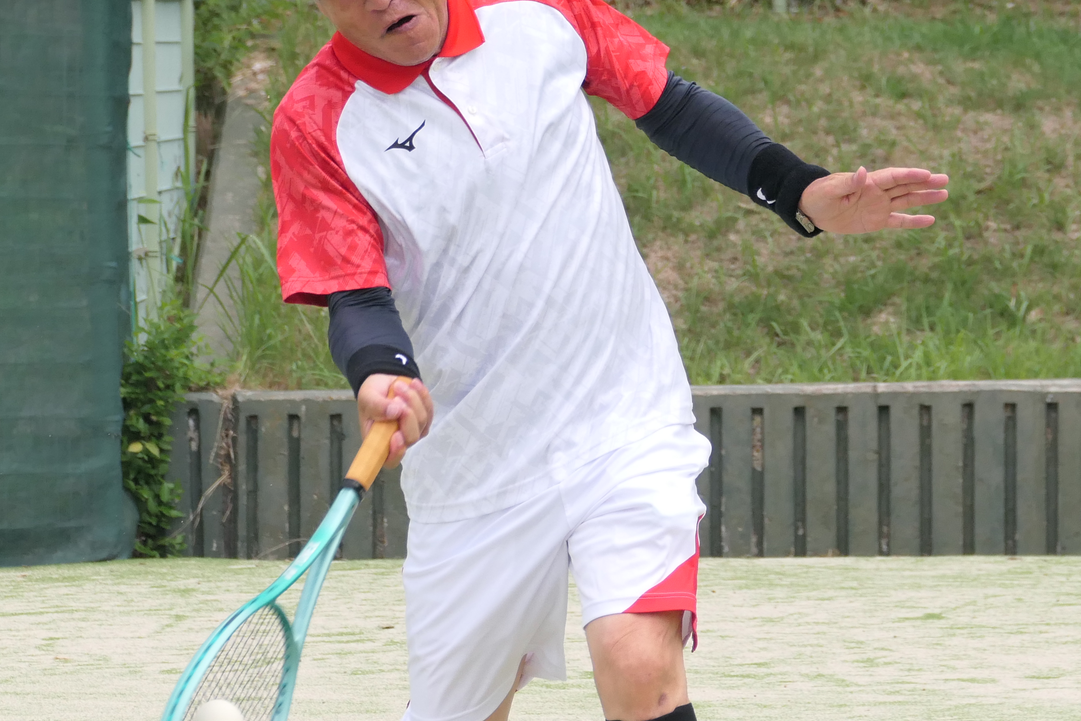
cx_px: 799
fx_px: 11169
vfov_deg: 3.7
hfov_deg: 5.5
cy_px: 256
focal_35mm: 372
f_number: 4
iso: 500
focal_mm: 67.72
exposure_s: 1/3200
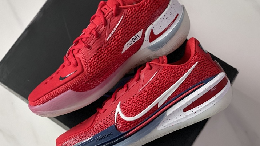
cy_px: 68
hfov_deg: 27.2
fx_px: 538
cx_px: 132
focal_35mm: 78
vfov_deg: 15.5
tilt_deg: -75.0
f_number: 2.2
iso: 160
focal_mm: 7.5
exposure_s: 1/121
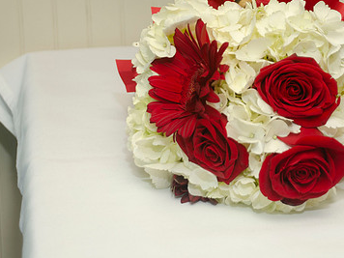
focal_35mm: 122
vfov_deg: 12.1
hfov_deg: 16.1
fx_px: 1212
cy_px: 82
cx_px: 230
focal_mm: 52
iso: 100
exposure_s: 1/80
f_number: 5
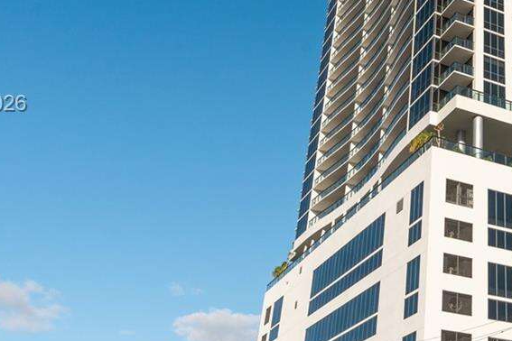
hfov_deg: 38.1
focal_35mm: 48
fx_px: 683
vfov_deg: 27.8
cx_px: 468
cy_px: 105
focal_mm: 17
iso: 200
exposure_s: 1/500
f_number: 8
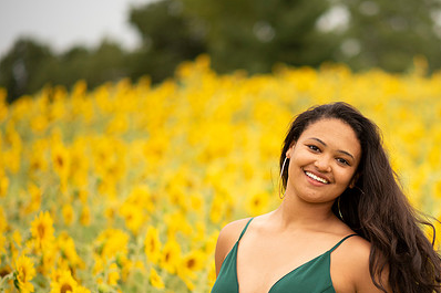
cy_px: 195
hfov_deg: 16.5
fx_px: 1518
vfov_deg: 11.0
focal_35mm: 124
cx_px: 318
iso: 100
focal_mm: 85
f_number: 1.8
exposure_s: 1/250
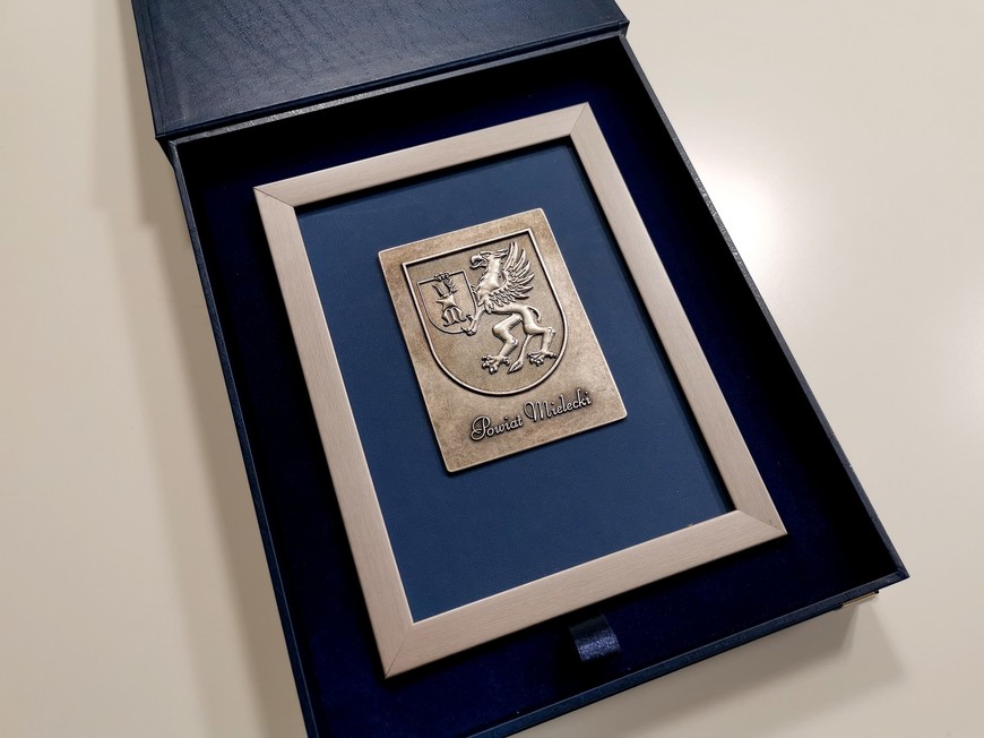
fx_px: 767
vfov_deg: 51.3
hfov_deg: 65.3
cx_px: 492
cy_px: 369
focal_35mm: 27
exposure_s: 1/100
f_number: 1.8
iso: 160
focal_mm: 5.58
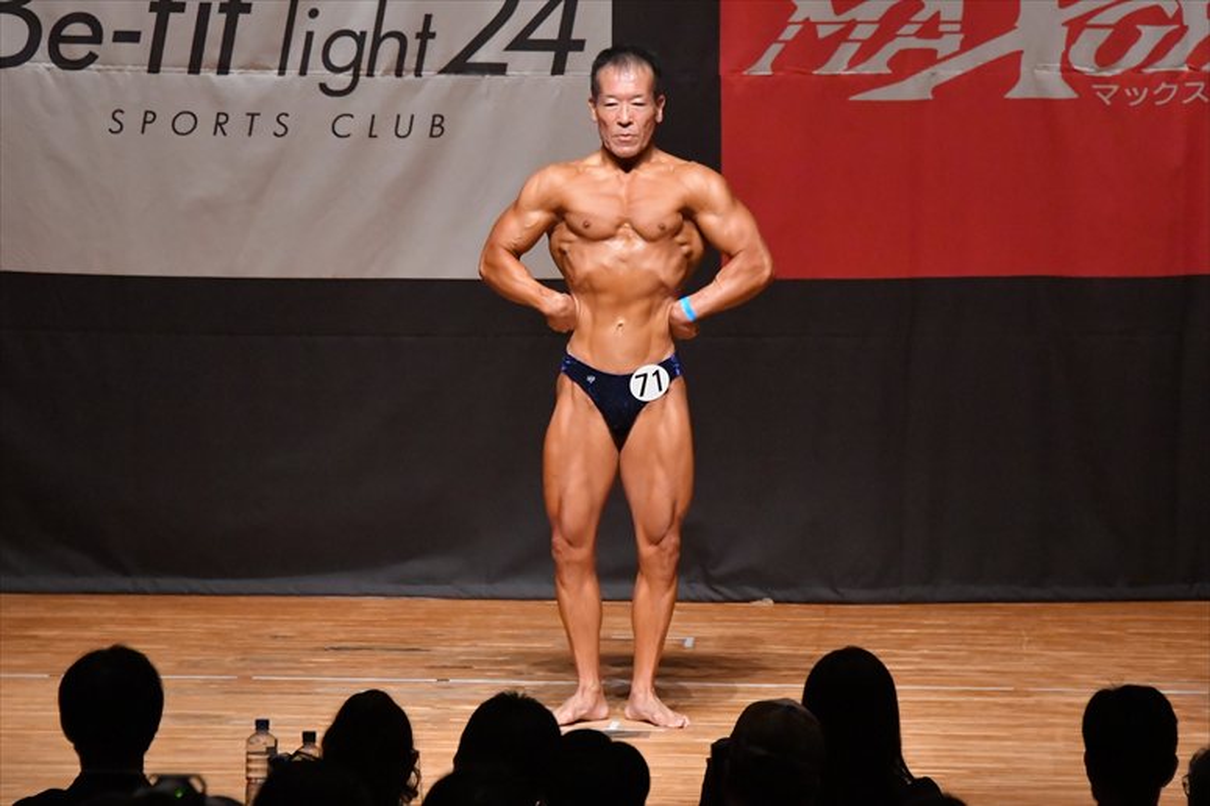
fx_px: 9071
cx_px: 605
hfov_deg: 7.6
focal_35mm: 270
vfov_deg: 5.1
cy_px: 403
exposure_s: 1/400
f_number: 5.6
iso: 10000
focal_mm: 180
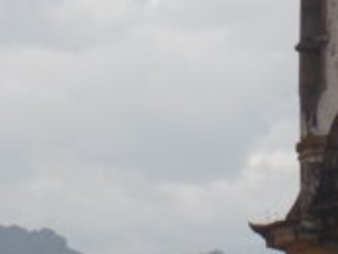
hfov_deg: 5.7
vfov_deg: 4.3
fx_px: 3381
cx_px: 246
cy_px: 197
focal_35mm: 346
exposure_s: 1/90
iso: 80
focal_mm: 13.9
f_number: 3.8
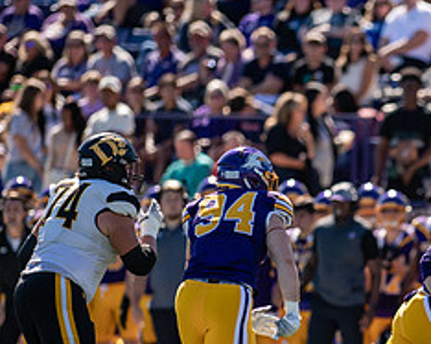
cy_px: 292
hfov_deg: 2.8
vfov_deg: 2.2
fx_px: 8913
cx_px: 477
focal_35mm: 699
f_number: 3.2
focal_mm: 300
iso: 200
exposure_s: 1/1250
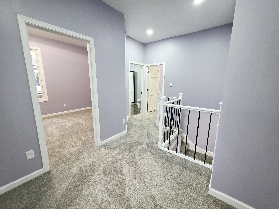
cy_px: 104
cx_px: 140
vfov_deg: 89.9
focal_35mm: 13
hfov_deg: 106.2
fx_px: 105
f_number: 1.9
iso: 320
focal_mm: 2.2
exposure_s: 1/60.2
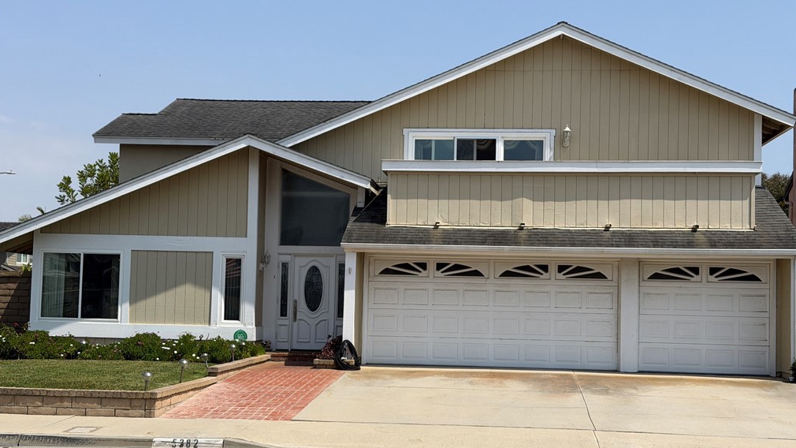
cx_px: 398
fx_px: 1119
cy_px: 258
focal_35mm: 53
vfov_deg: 22.6
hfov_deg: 39.2
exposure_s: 1/8772
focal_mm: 6.76
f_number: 1.78
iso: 80
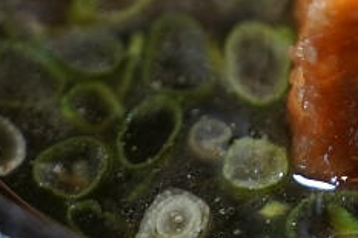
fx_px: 3846
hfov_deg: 5.3
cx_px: 372
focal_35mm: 387
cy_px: -272
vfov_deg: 3.5
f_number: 4
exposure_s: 1/80
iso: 640
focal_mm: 75
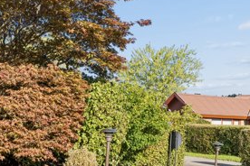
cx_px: 62
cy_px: 104
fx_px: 408
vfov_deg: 23.0
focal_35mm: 59
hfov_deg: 33.4
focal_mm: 13.5
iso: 250
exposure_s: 1/400
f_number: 8
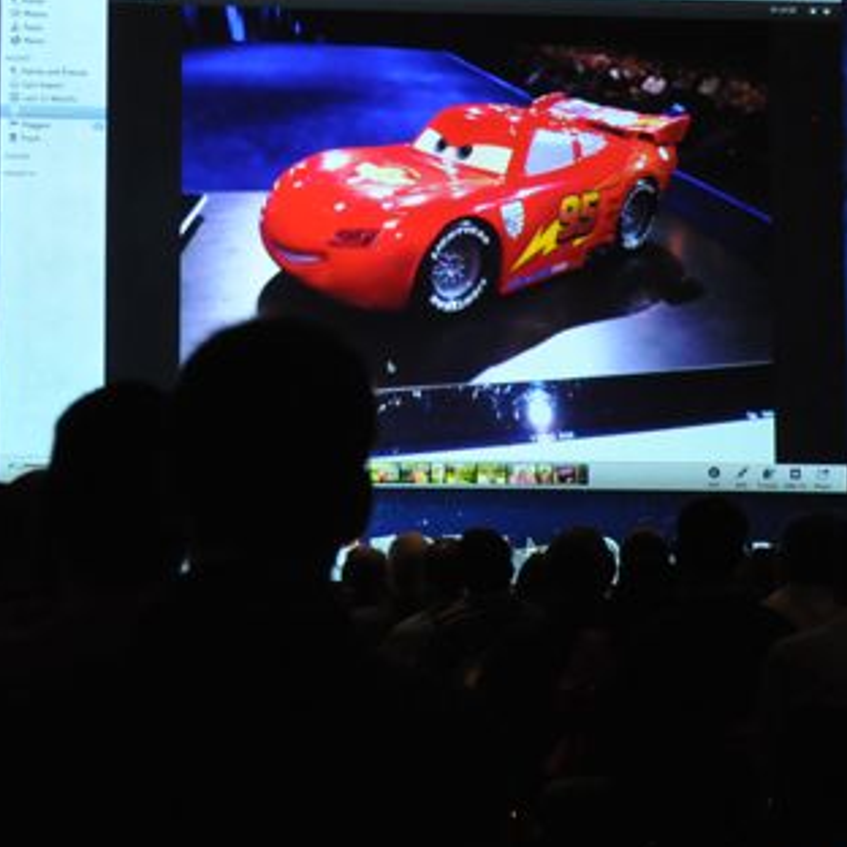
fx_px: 3433
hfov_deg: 14.0
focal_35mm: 124
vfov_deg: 14.0
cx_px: 193
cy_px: 224
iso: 1600
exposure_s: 1/60
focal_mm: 40
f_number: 4.5
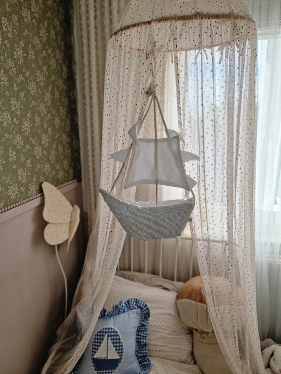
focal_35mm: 23
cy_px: 187
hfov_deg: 58.9
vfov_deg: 73.9
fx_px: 249
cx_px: 140
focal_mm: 5.4
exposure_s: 1/114
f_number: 1.8
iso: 50
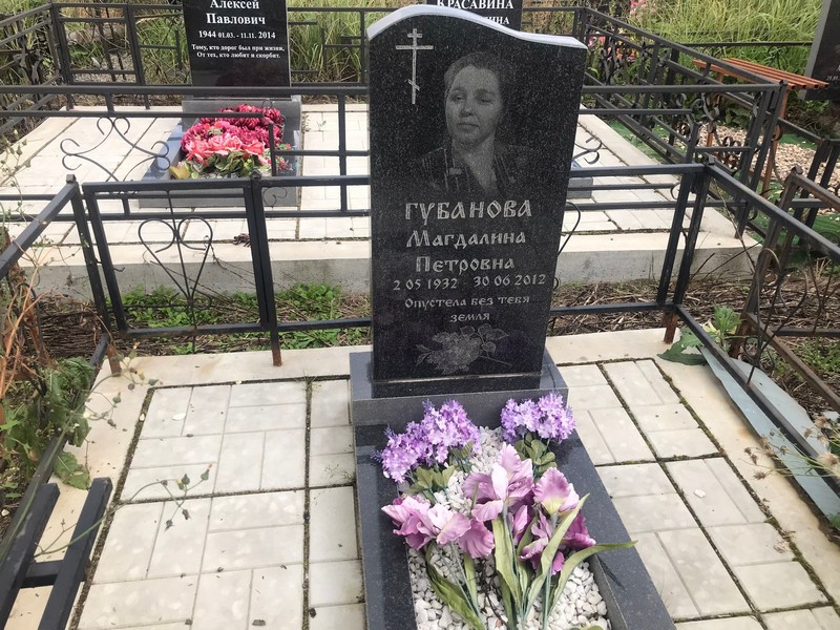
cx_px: 420
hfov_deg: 63.4
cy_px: 315
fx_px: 679
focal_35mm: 28
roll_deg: +0.1
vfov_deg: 49.7
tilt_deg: -31.0
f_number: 1.8
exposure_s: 1/785
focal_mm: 3.99
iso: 20
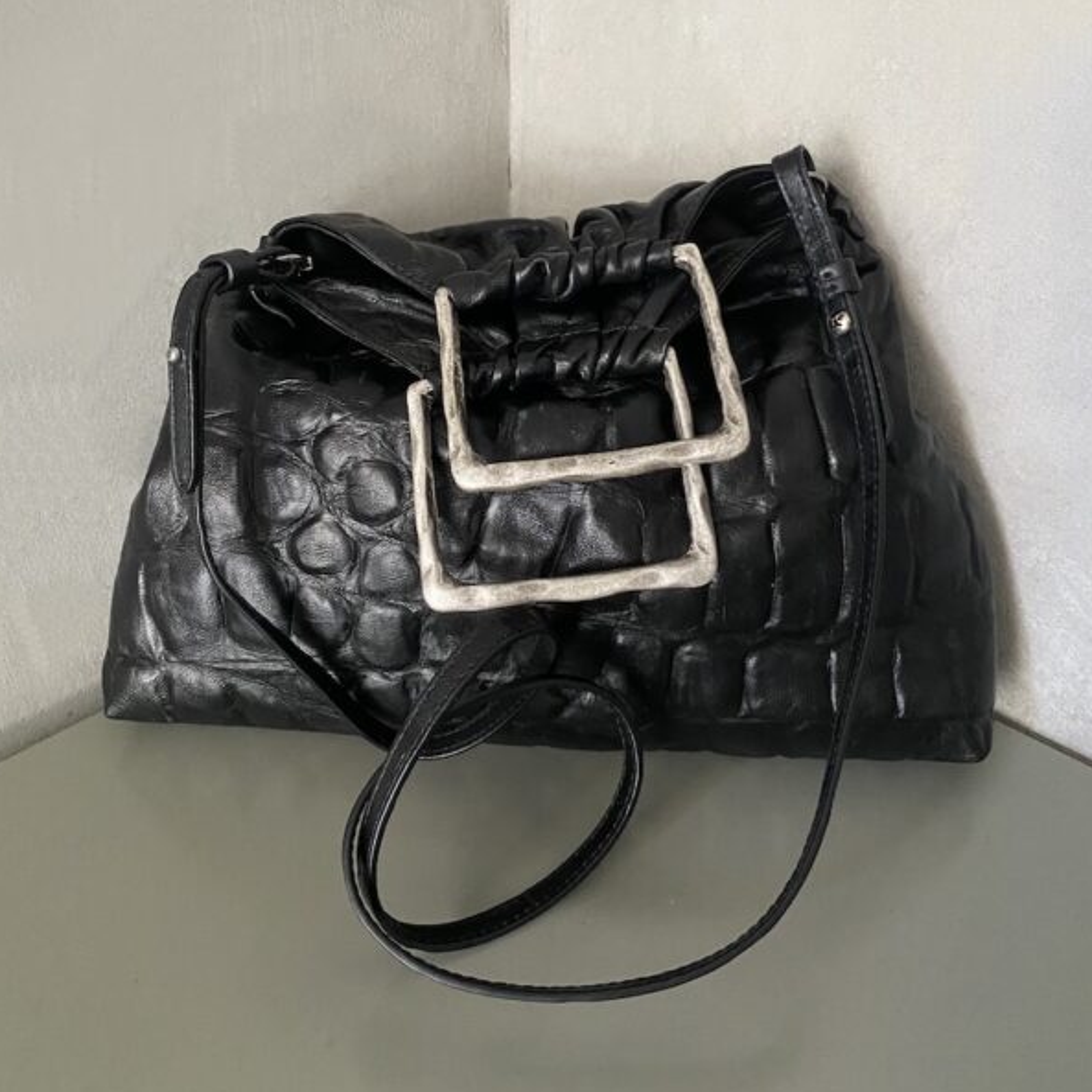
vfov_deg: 51.8
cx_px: 543
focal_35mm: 31
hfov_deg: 52.5
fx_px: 1106
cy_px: 394
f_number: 1.8
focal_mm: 4.25
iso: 500
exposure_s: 1/60
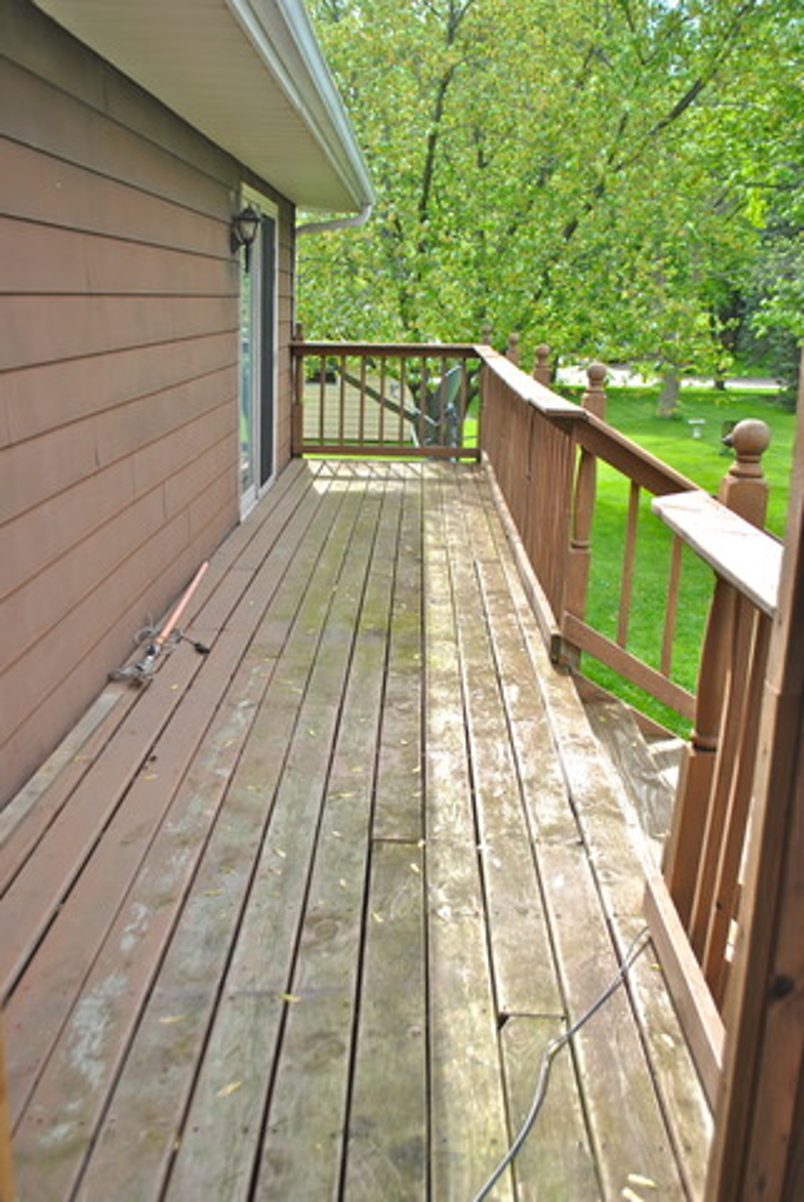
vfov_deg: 53.1
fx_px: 1203
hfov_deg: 36.9
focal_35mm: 36
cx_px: 402
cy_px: 601
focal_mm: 24
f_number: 6.3
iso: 100
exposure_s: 1/160
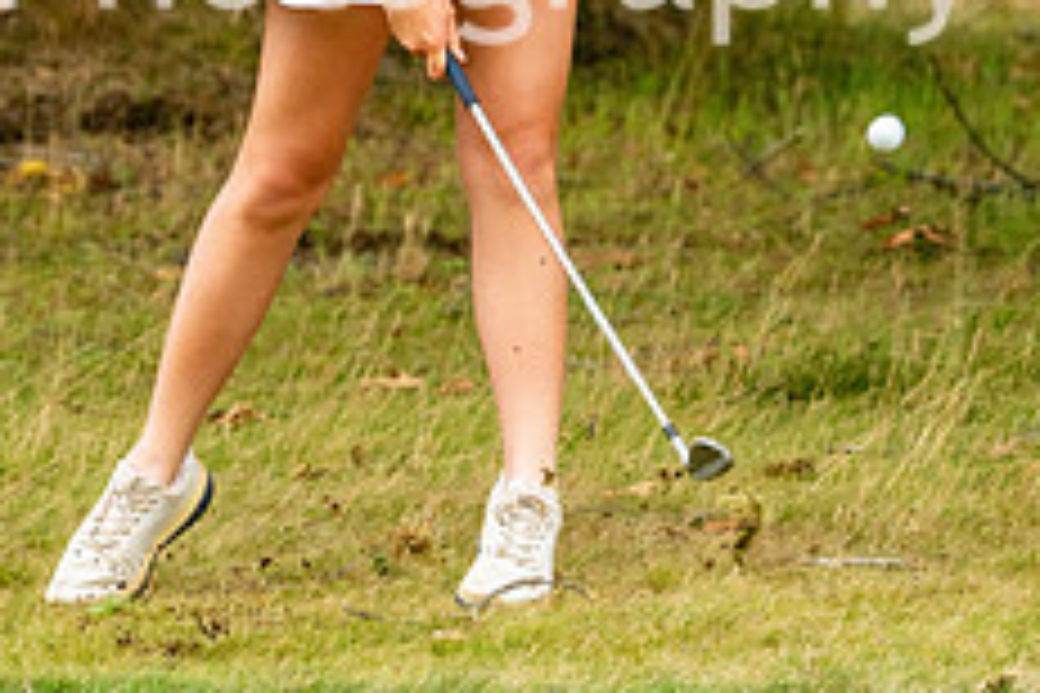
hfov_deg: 2.4
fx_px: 25305
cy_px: -234
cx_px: 495
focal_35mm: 876
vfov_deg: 1.6
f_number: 4
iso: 800
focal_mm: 300
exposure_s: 1/3200
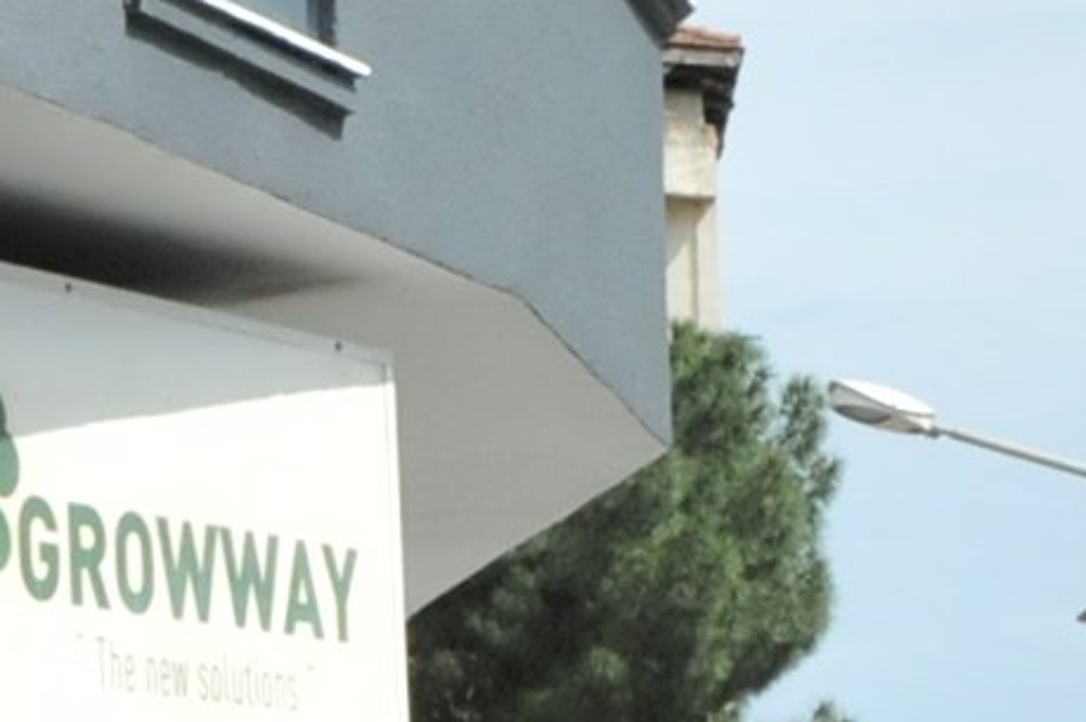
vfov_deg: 6.1
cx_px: -681
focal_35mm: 210
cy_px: 2007
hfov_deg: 9.5
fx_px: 6328
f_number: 8
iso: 1000
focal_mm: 20
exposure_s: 1/1600
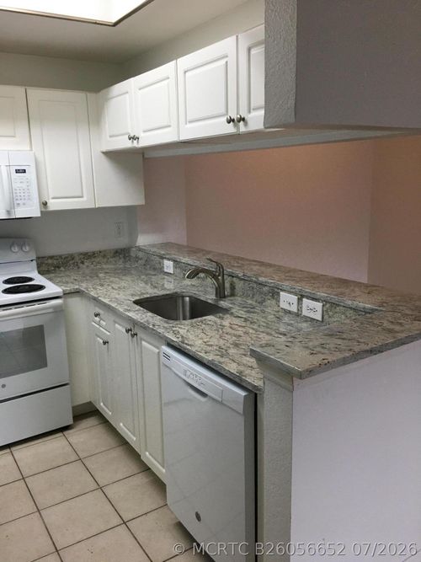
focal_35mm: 29
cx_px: 210
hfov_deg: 48.2
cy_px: 281
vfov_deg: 61.7
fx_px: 470
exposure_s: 1/30
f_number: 2.2
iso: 40
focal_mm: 4.15
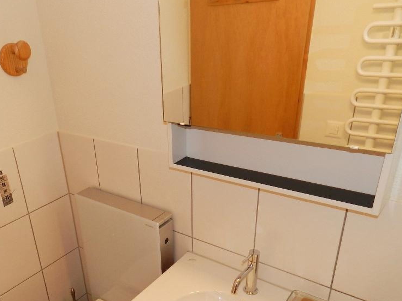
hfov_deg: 55.3
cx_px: 126
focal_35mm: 32
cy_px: 203
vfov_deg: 43.5
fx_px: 372
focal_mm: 4
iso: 200
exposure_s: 1/30
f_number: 3.4
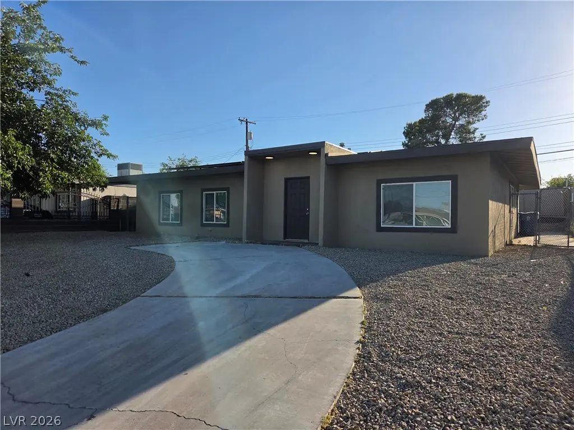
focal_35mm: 23
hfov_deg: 73.9
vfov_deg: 58.9
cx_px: 287
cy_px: 215
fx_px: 381
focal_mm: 5.4
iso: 80
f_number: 1.8
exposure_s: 1/3788
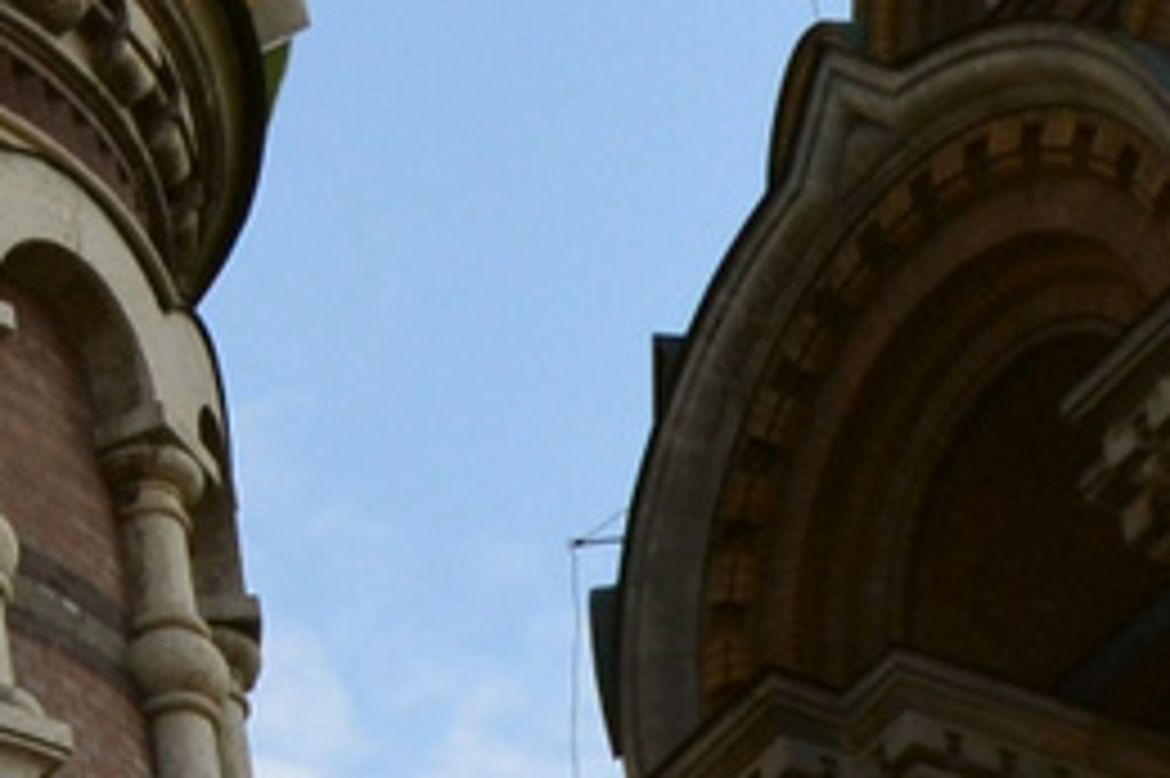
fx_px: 11465
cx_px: -945
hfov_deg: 5.7
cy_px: -540
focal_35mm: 353
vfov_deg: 3.9
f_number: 11
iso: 400
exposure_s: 1/320
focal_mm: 34
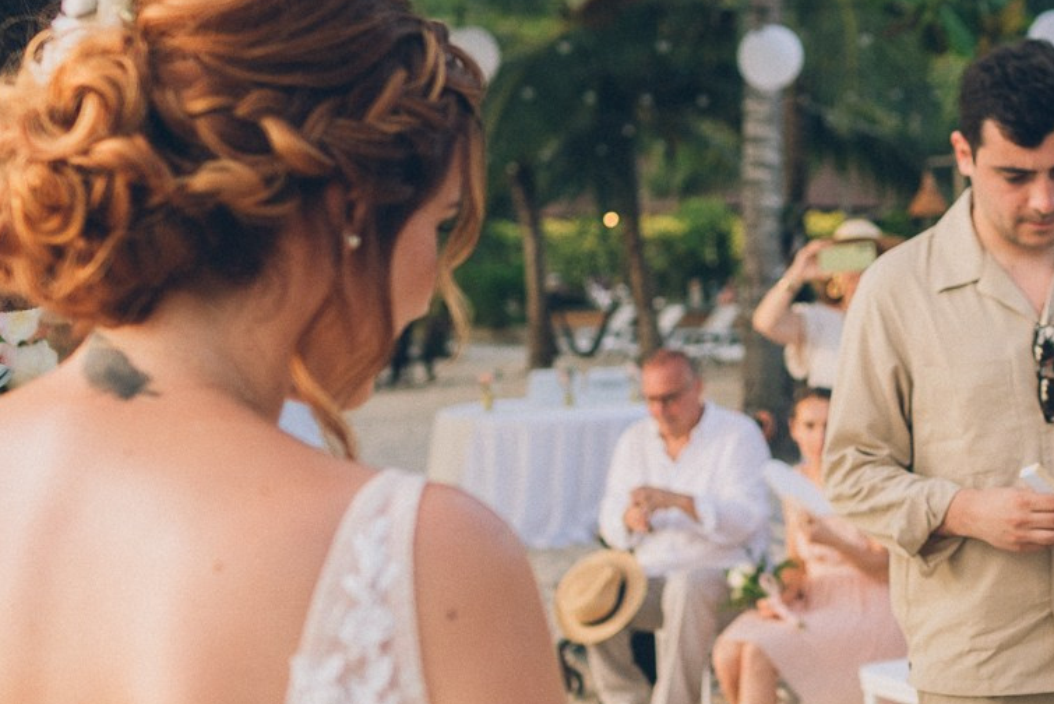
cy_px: 204
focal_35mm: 71
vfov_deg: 19.1
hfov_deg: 27.8
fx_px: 2079
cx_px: 863
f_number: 2
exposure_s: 1/800
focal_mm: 24
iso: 160
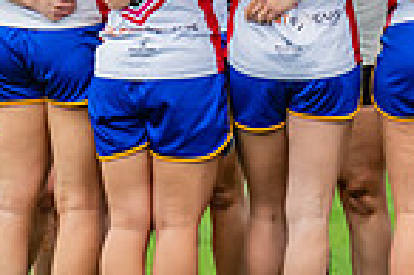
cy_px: 7
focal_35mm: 1376
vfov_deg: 1.0
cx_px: 294
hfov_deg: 1.5
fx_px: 15806
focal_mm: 330
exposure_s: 1/1600
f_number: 6.3
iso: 800
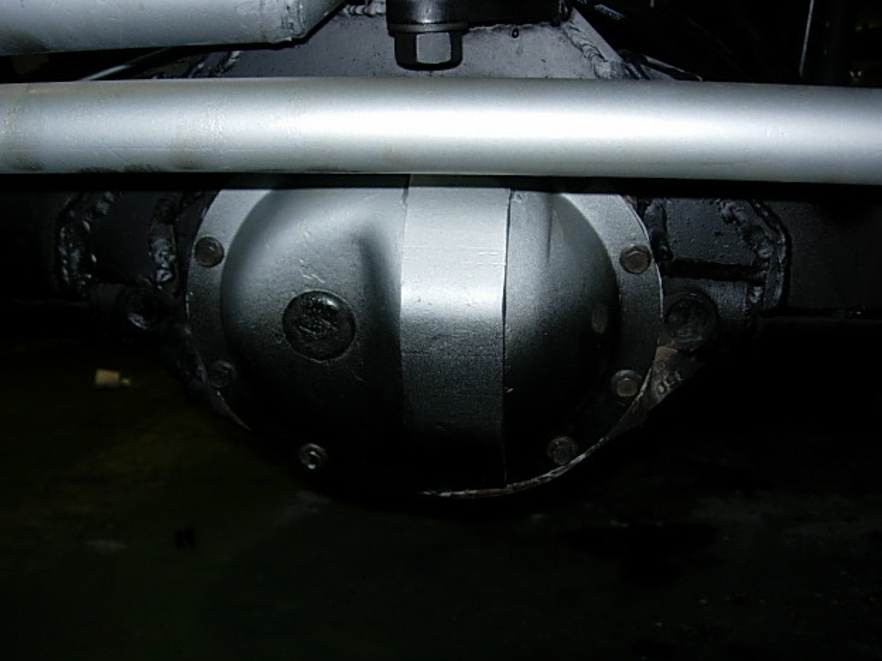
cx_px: 435
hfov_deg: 47.9
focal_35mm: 39
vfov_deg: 36.8
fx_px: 994
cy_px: 330
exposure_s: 1/64
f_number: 2.8
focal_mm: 7.8
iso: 79
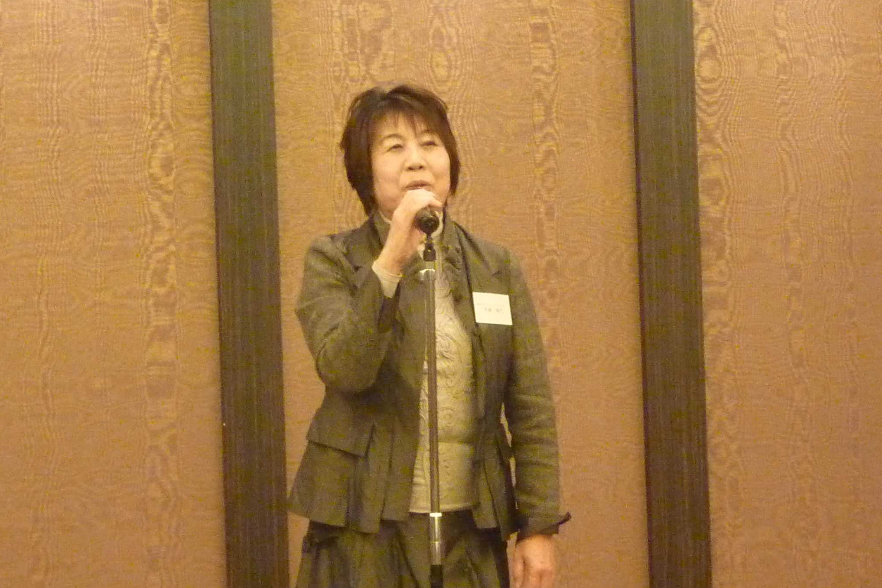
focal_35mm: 157
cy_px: 308
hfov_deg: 13.1
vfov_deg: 8.7
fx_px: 3846
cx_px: 439
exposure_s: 1/20
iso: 800
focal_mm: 13.7
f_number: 4.2
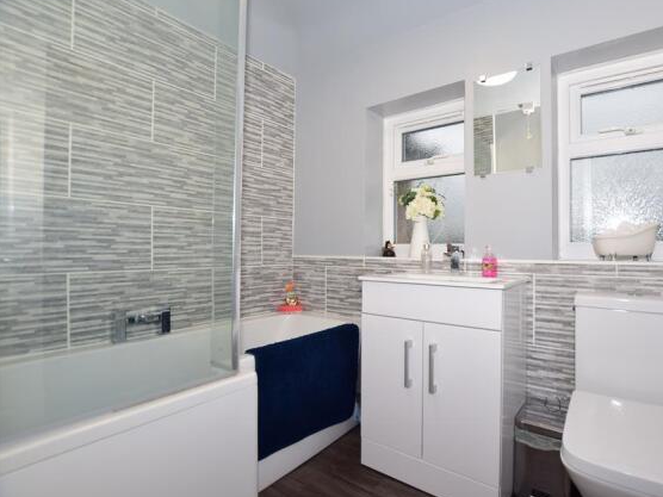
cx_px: 388
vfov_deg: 74.7
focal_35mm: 17
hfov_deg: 90.2
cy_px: 247
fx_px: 326
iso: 400
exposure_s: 1/125
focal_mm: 10
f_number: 5.6
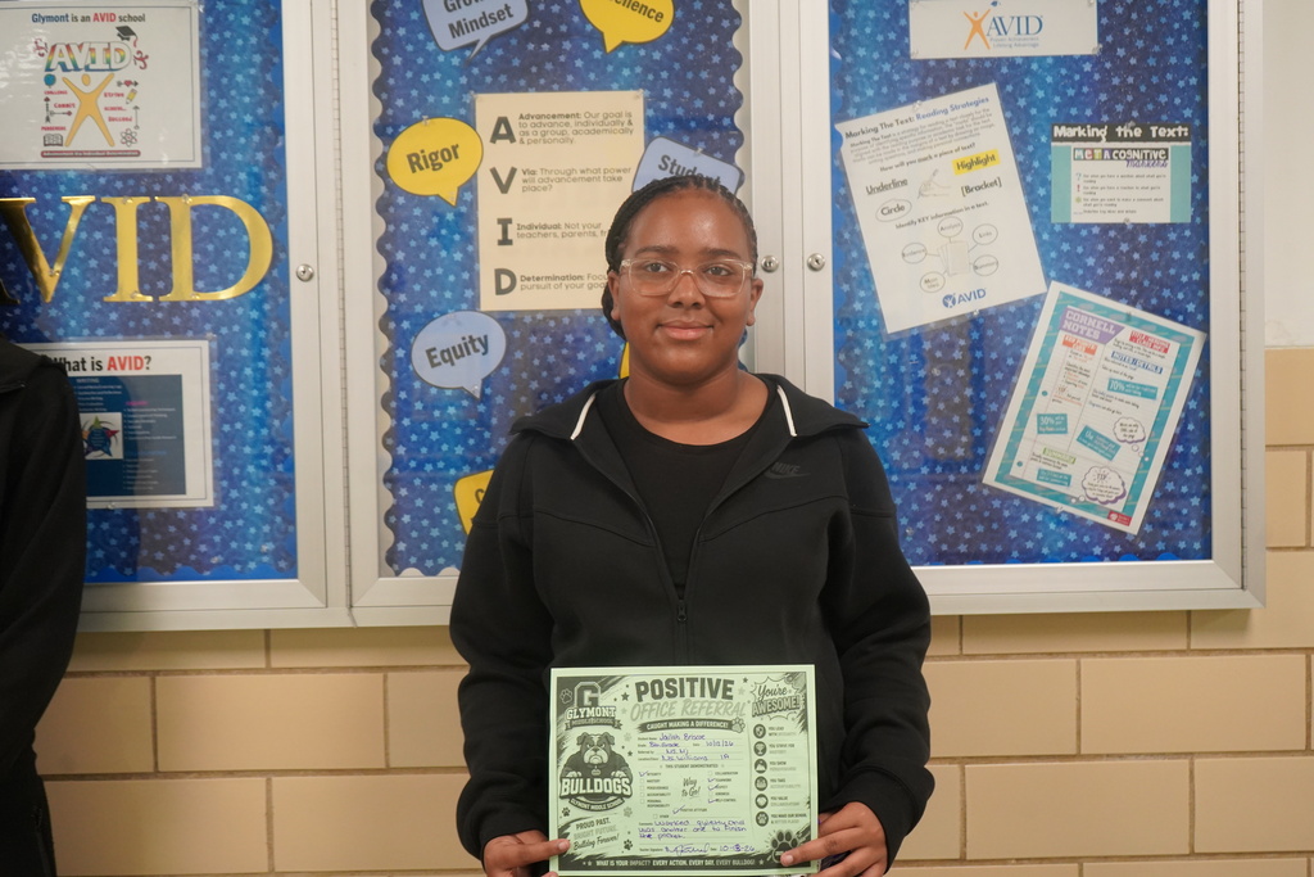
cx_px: 657
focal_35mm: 47
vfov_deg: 28.7
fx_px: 1716
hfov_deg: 41.9
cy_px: 438
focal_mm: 47
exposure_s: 1/160
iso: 4000
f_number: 5.6
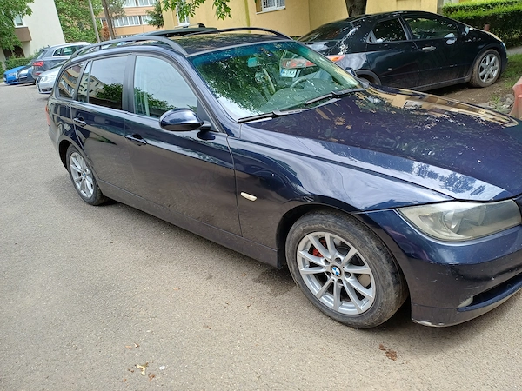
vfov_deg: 54.9
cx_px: 261
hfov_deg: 69.4
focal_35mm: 25
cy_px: 196
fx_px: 377
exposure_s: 1/281
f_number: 1.8
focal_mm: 4.65
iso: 50
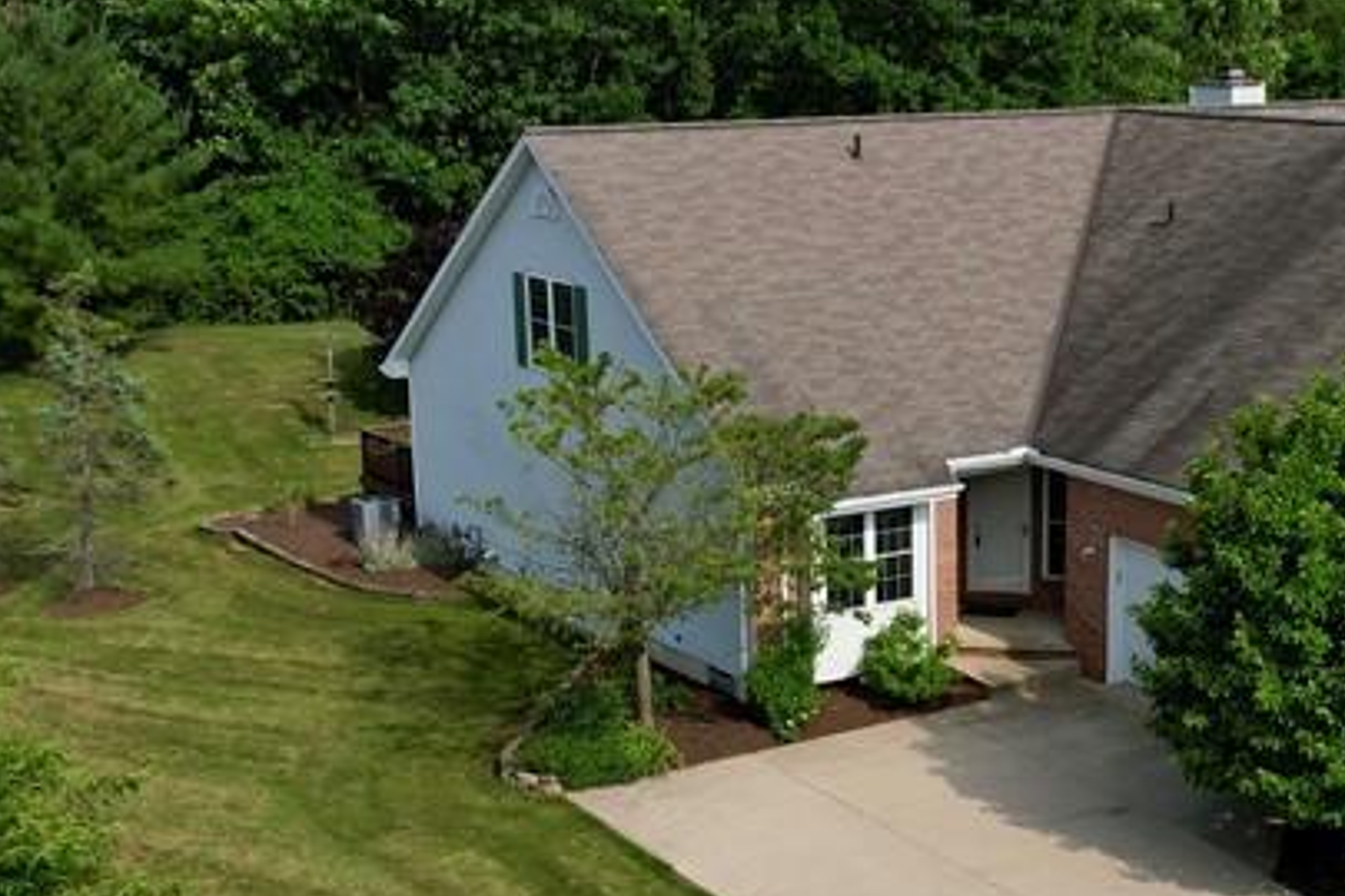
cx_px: 940
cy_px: 544
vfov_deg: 23.0
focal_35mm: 59
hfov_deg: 33.5
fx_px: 2204
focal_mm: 8.38
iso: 100
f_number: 2.8
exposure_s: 1/2500
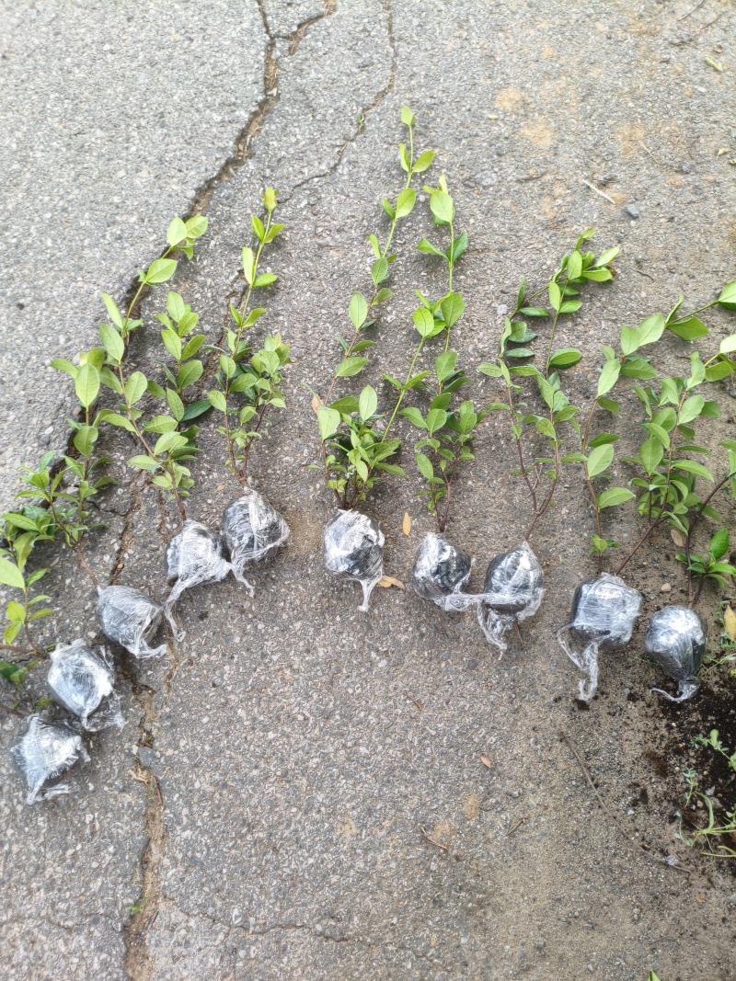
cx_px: 368
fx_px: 737
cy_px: 490
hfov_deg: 53.1
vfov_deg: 67.3
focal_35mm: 26
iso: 80
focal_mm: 4.94
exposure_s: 1/122
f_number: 1.5
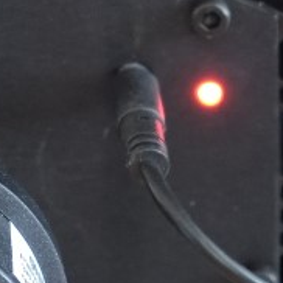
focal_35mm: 629
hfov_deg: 2.8
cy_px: 211
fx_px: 5818
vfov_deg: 2.8
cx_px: -56
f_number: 4
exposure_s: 1/4
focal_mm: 55
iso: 800
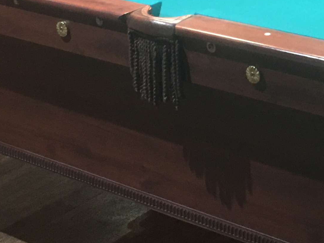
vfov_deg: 13.7
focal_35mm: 107
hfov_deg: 18.2
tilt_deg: -16.6
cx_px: 258
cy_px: 17
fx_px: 1002
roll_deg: +2.2
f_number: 2.2
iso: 64
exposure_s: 1/4
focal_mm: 4.15
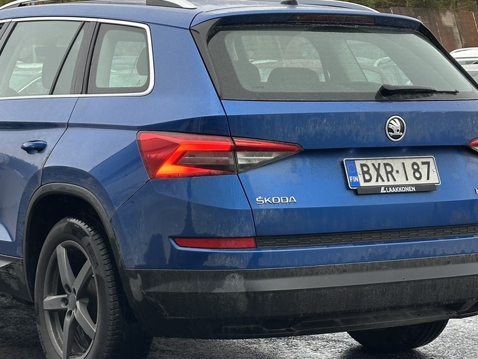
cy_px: 115
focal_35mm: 98
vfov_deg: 15.1
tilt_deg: -1.6
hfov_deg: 20.0
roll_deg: +0.3
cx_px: 158
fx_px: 1353
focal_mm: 6.86
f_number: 1.78
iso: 64
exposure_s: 1/134
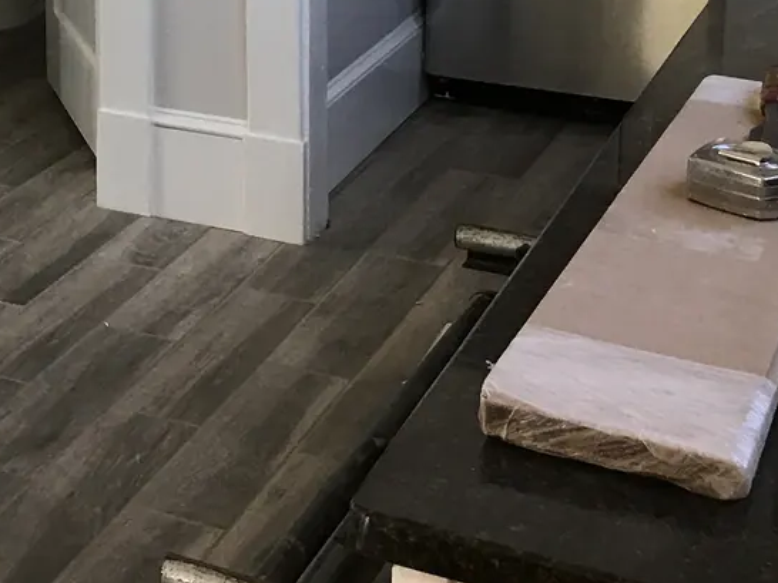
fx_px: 1910
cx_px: -175
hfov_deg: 21.3
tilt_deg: -8.3
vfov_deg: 16.4
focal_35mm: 85
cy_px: -187
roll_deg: +0.5
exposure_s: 1/30
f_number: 2.2
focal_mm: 4.15
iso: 32
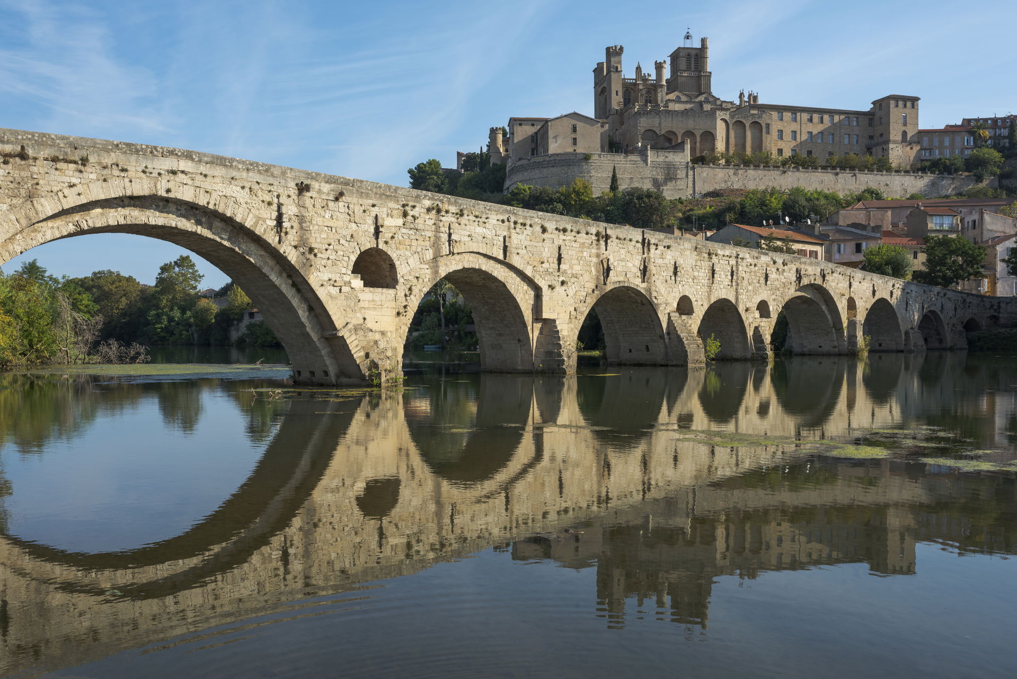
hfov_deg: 54.4
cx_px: 508
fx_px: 989
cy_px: 340
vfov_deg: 37.9
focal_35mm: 35
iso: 100
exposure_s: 1/160
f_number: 10
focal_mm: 35
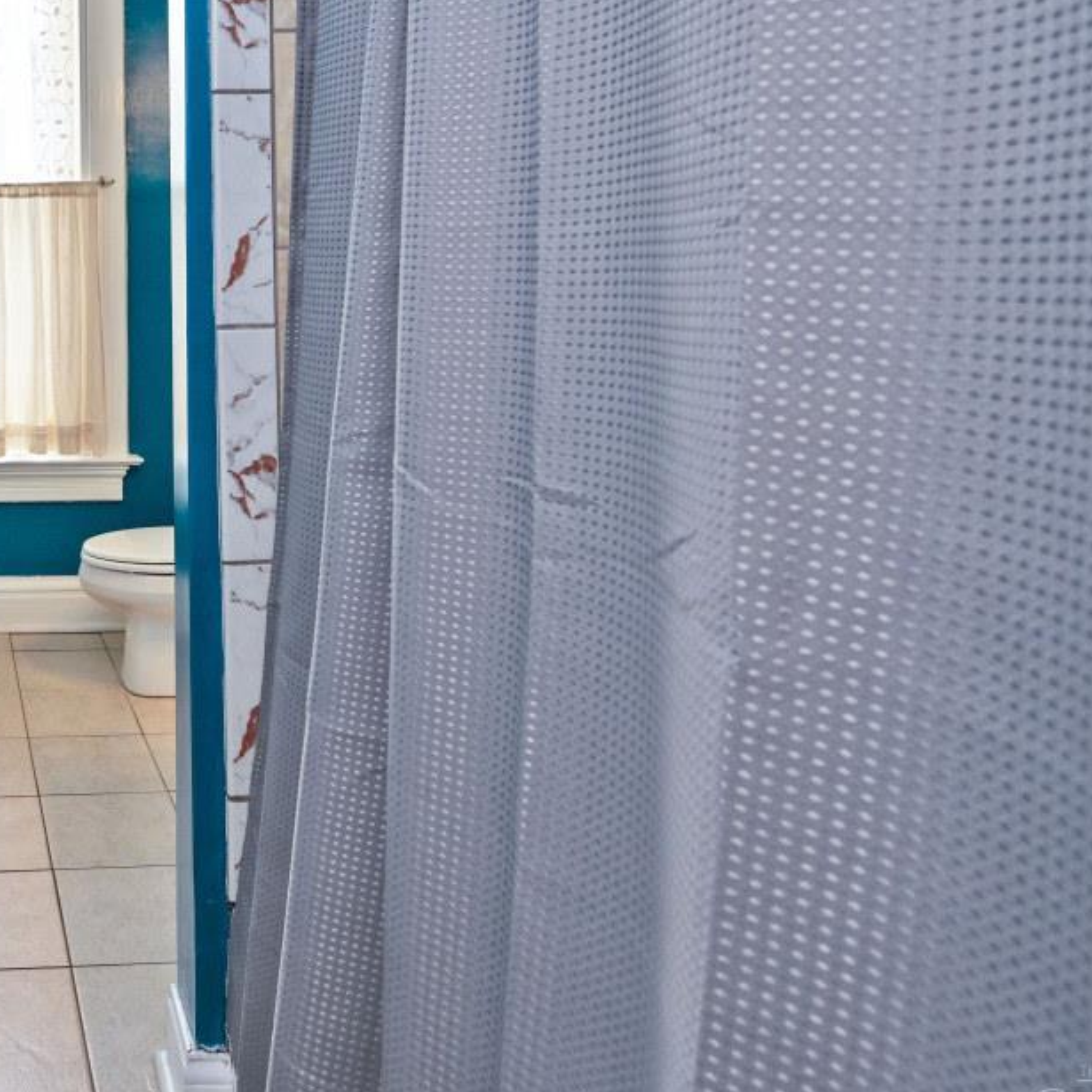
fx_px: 1035
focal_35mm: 29
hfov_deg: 45.7
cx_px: -27
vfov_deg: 53.3
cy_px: 281
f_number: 5
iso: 200
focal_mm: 14
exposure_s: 1/100
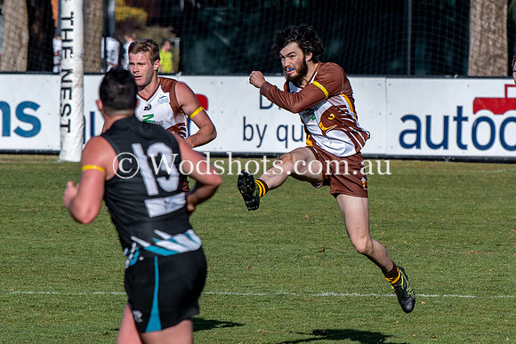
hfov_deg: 2.9
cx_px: 319
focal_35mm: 714
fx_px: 10240
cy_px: 156
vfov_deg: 1.9
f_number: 5
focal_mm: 200
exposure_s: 1/1250
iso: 160
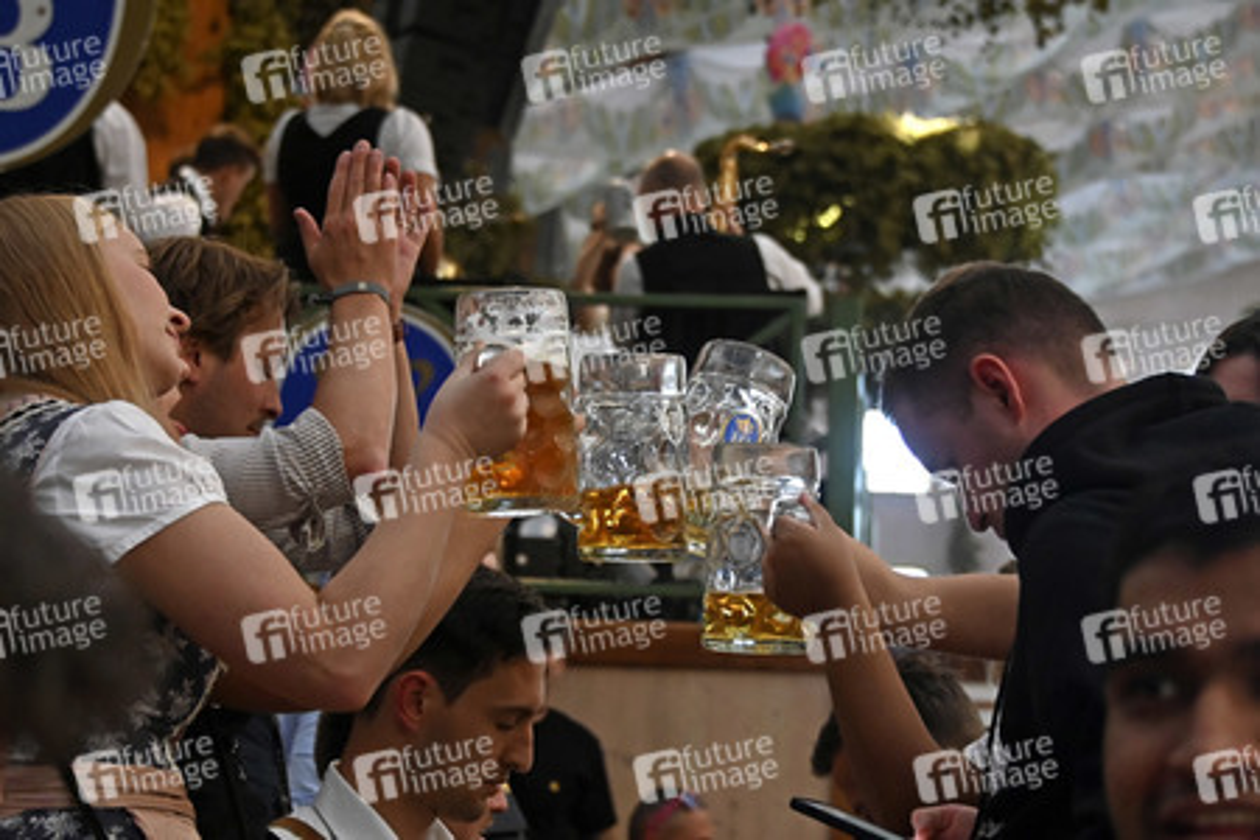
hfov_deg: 18.9
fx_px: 3780
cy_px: 420
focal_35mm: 108
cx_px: 630
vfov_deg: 12.7
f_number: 5.6
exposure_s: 1/500
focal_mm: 72
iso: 5000
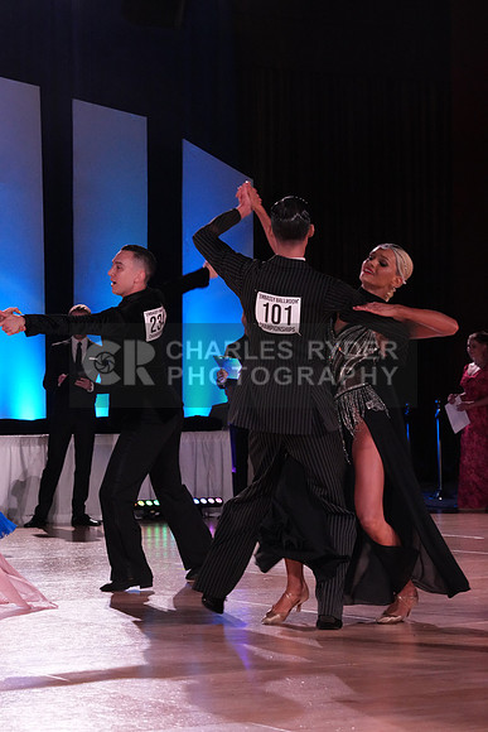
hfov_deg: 13.0
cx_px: 244
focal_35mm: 105
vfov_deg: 19.5
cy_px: 366
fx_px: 2134
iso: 6400
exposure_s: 1/160
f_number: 9
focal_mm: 105
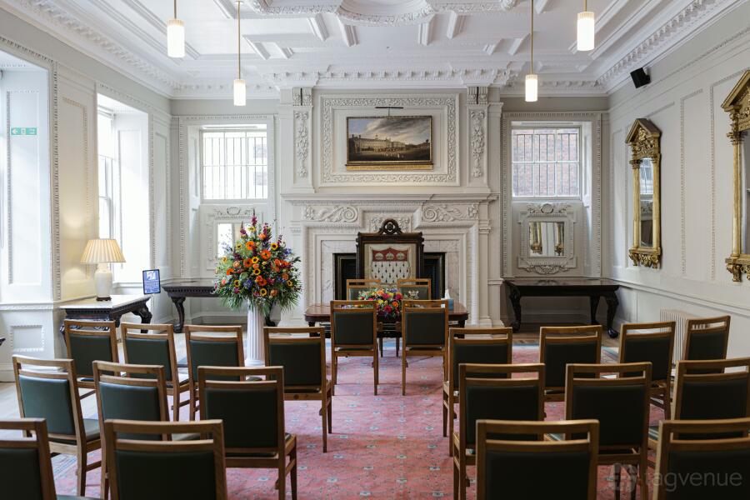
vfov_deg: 37.9
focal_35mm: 35
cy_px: 250
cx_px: 375
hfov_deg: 54.4
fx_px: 729
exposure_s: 1/40
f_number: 2.8
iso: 800
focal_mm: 35
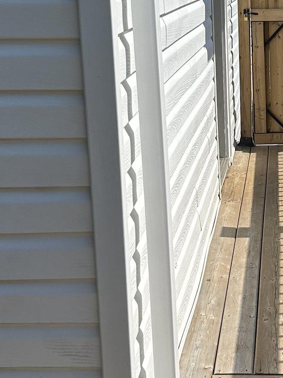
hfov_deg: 19.5
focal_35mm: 74
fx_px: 807
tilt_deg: -12.7
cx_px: 259
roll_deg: +0.2
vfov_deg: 26.3
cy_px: 147
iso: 50
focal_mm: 5.7
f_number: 1.5
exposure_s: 1/6993
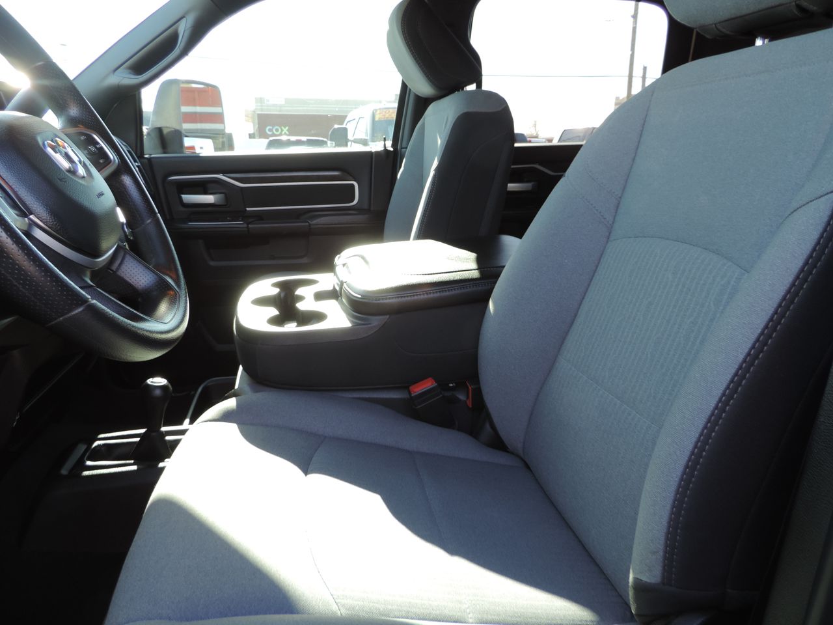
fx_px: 578
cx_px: 416
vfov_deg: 56.8
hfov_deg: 71.6
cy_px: 312
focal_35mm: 24
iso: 80
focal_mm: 4.3
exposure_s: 1/40
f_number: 3
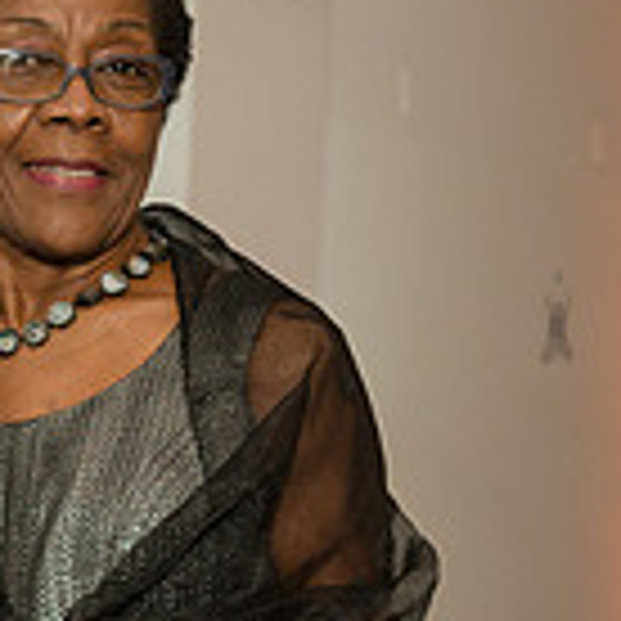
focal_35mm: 125
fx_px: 2537
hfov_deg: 13.8
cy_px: 698
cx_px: 50
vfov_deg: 13.6
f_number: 4
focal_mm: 45
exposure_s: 1/800
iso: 2500
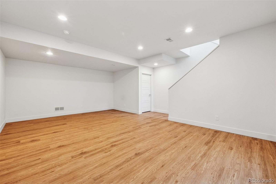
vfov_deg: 77.3
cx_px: 138
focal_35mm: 15
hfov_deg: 100.4
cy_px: 92
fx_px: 115
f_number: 11
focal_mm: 15
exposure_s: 1/4
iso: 800
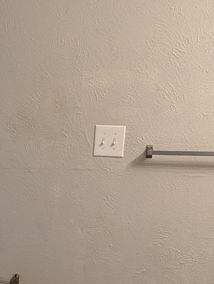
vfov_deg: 33.9
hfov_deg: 28.1
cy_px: 299
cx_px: 22
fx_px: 411
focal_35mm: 50
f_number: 1.7
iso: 98
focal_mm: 2.02
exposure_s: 1/60
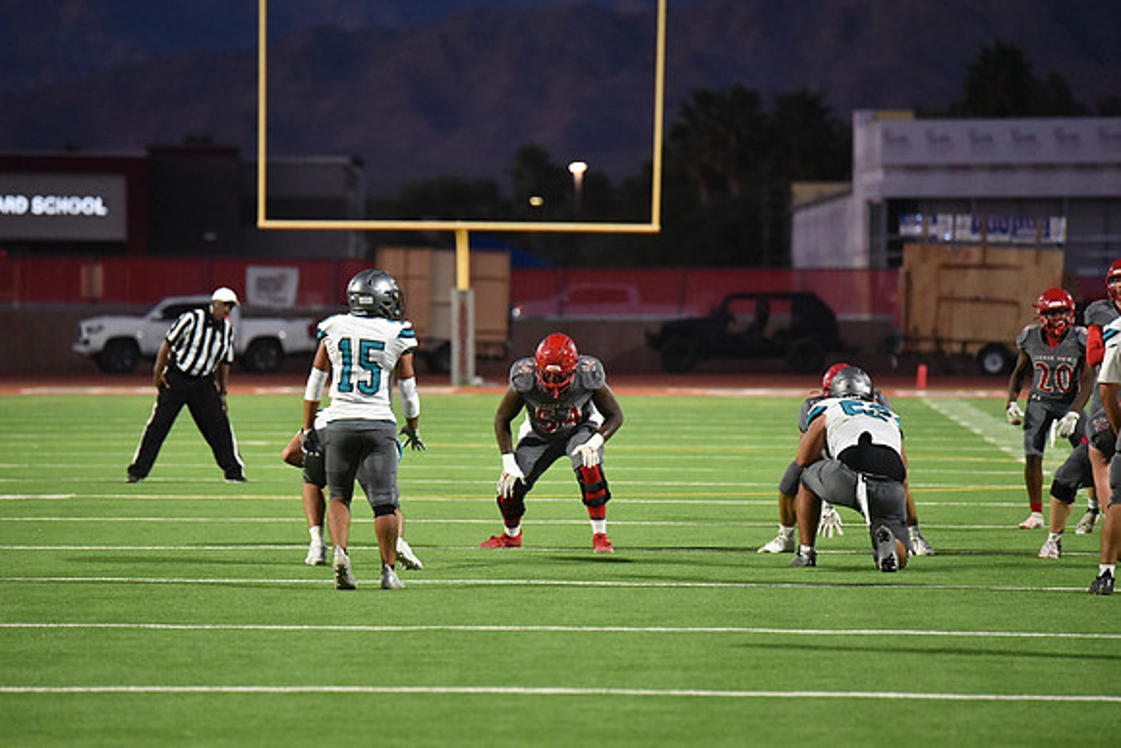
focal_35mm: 200
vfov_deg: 6.9
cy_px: 374
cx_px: 560
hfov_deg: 10.3
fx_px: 6229
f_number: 2.8
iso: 8000
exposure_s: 1/1000
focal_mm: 200
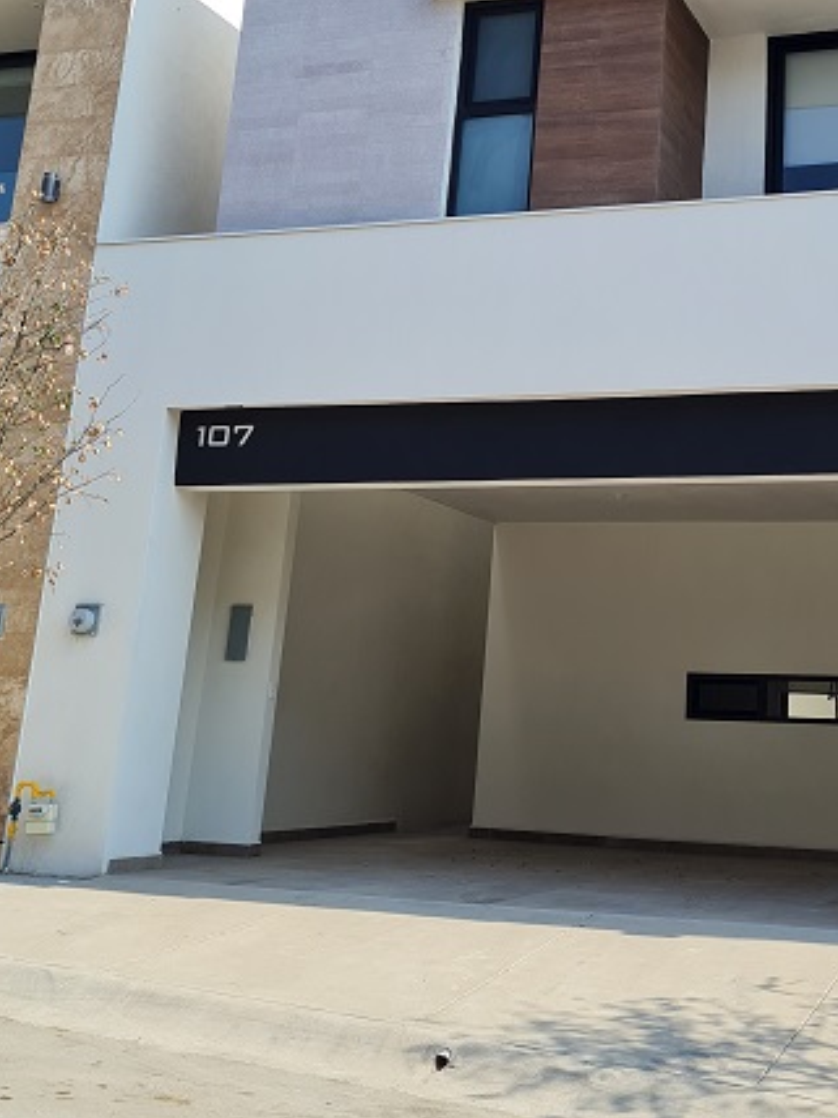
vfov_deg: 38.0
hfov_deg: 29.0
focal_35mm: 49
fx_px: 1582
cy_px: 294
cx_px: 677
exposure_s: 1/1788
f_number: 1.8
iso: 50
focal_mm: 5.4
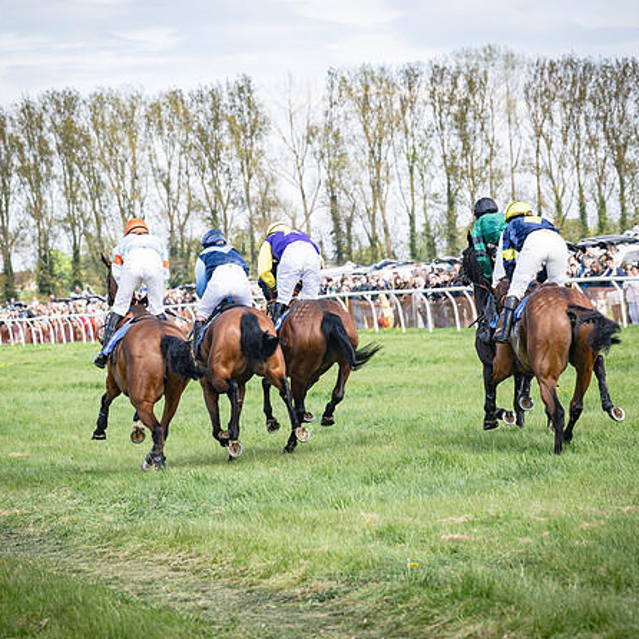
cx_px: 300
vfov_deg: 11.1
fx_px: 3300
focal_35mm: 158
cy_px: 304
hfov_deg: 11.1
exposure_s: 1/1600
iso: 400
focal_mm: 110
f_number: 5
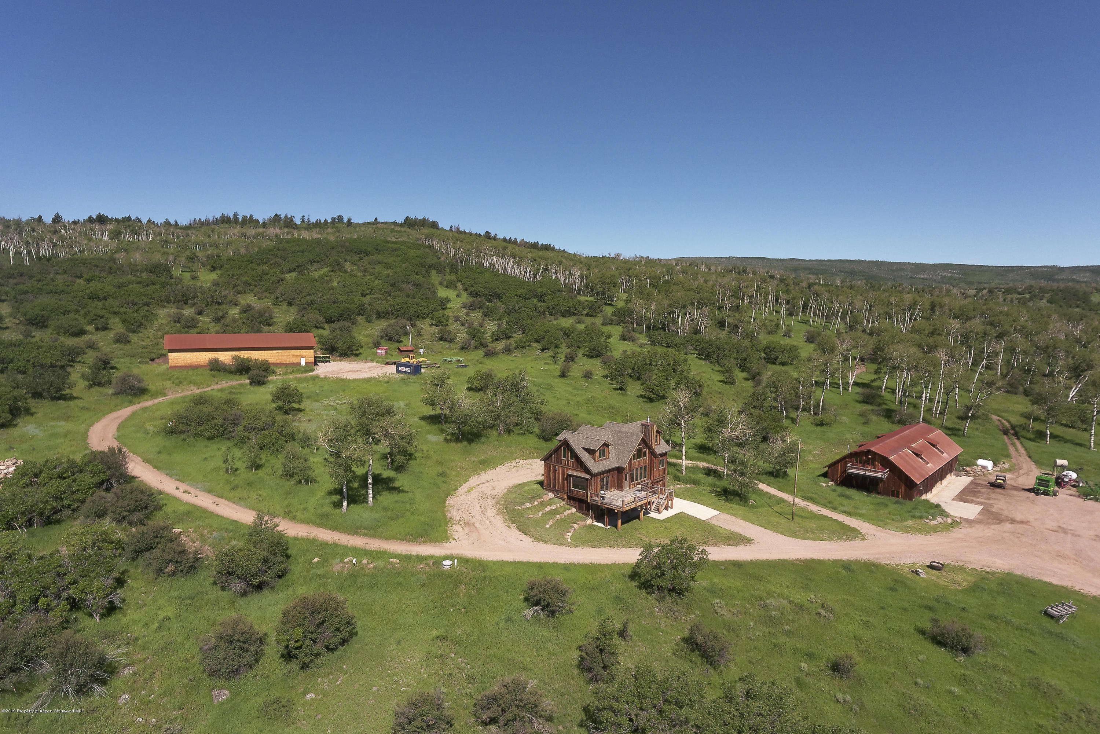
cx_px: 550
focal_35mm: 36
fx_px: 1100
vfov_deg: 36.9
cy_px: 367
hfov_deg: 53.1
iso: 100
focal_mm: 36
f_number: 10
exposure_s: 1/60
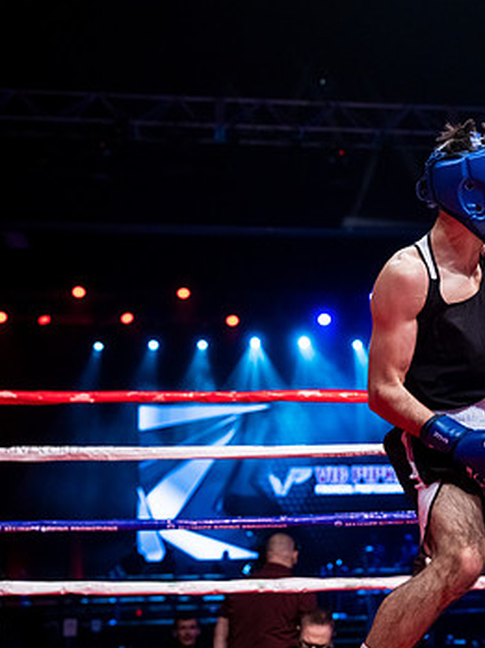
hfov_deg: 19.7
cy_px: 352
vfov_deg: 27.0
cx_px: 507
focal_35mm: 72
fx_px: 1348
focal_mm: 45
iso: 4000
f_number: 2.8
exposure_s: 1/1000
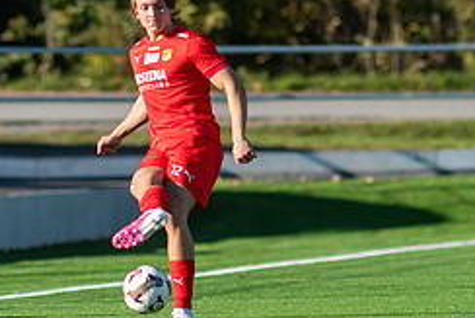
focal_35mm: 1084
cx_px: 175
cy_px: 155
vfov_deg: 1.3
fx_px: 14311
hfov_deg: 1.9
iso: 220
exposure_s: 1/2000
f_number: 3.2
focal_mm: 300
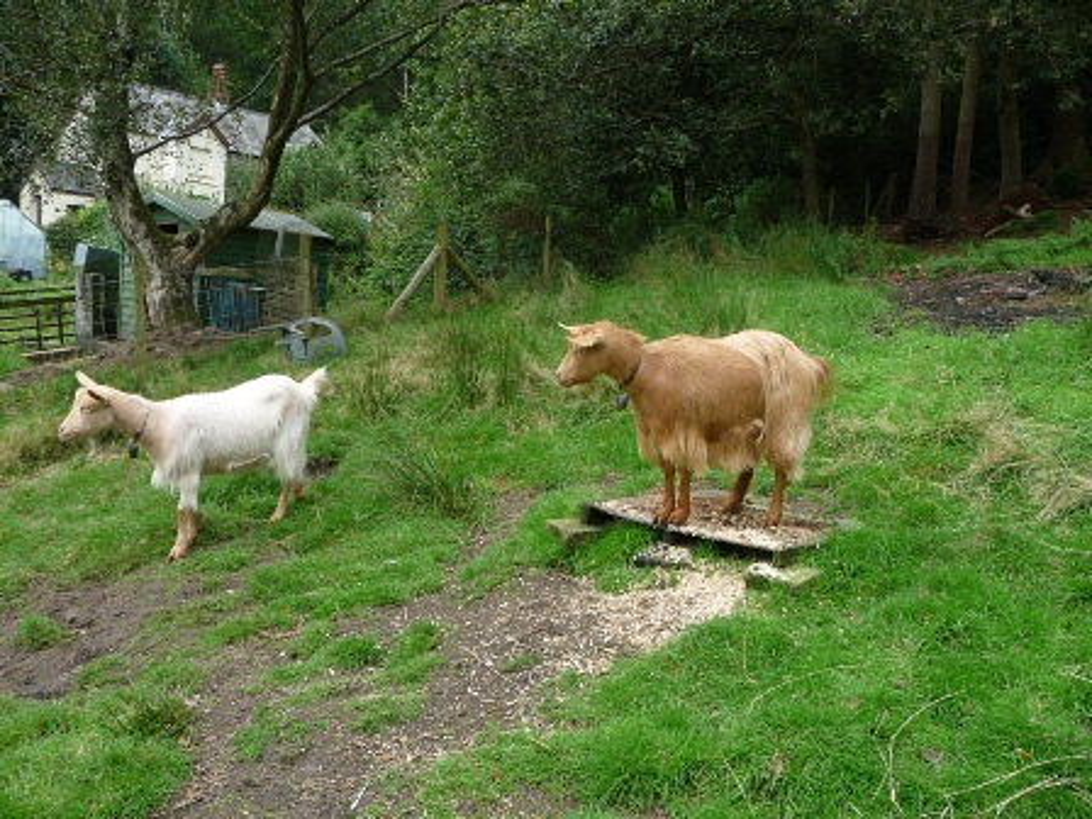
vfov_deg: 46.8
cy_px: 410
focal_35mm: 30
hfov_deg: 60.0
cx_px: 546
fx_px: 946
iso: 100
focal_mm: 5
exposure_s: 1/125
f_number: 3.4
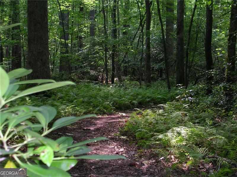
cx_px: 118
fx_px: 459
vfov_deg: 21.9
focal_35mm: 67
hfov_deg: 29.0
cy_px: 88
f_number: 3.6
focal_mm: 10.2
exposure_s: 1/60.1
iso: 83
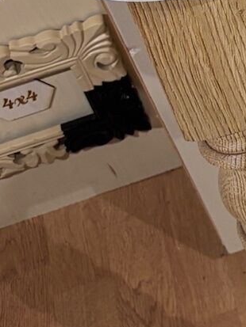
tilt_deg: -45.3
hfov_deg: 10.4
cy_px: -73
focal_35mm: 126
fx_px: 1193
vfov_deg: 15.1
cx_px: 557
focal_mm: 5.96
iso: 125
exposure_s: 1/100
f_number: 1.6
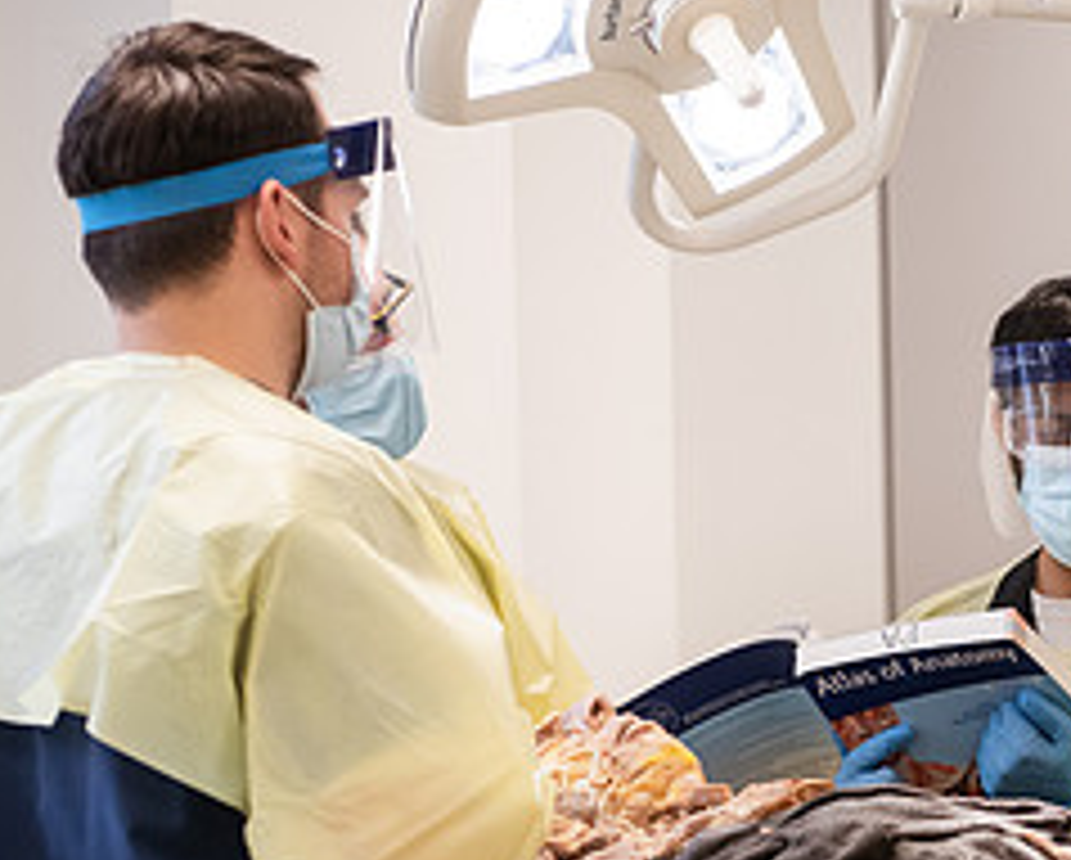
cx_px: 963
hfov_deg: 12.0
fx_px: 5078
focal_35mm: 160
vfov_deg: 9.7
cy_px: 637
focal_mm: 70
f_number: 4
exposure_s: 1/320
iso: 1250
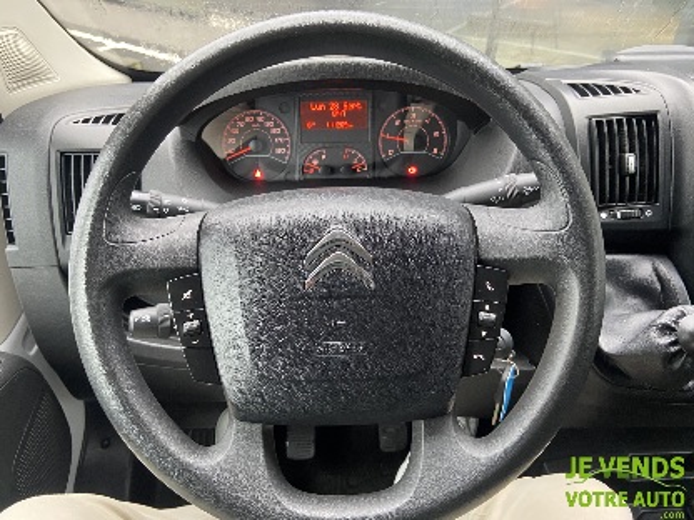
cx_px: 347
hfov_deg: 67.3
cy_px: 260
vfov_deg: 53.1
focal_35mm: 26
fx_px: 521
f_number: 1.8
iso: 400
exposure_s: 1/60
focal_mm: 4.25
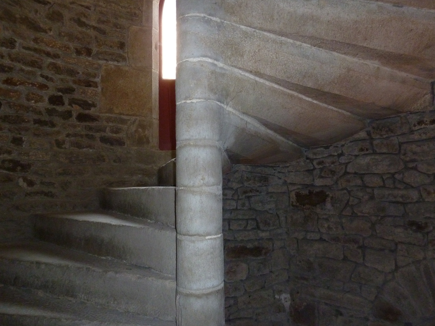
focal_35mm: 27
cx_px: 233
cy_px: 165
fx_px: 339
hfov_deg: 65.3
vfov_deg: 51.3
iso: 400
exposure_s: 1/30
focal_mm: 4.1
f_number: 3.3
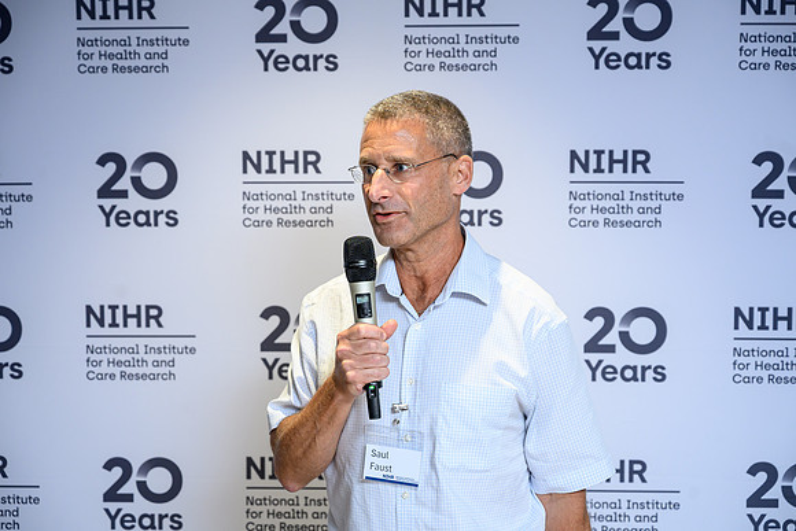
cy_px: 266
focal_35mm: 72
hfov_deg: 28.2
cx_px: 398
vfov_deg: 19.0
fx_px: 1583
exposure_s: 1/200
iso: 1250
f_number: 4.5
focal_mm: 70
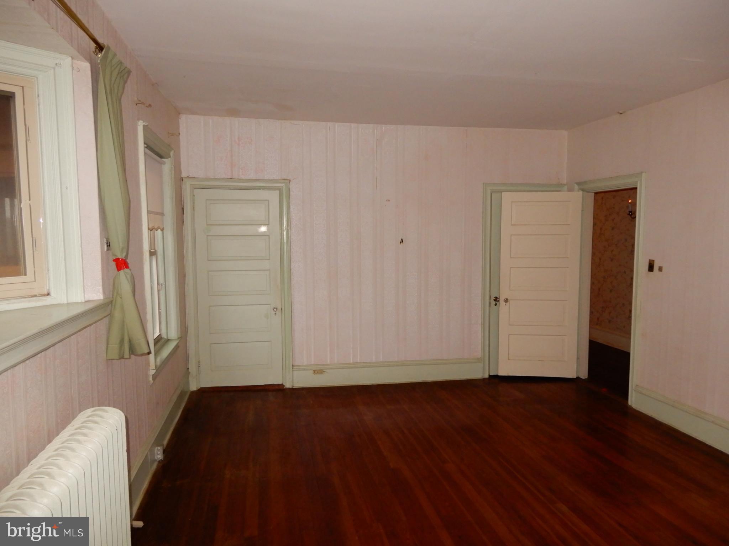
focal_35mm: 24
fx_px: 505
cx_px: 364
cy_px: 273
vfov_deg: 56.8
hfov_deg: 71.6
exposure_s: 1/30
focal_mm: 4.3
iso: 360
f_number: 3.4
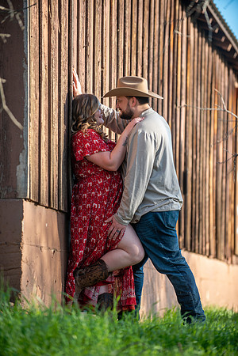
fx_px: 1785
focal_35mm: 180
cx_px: 119
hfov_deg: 7.6
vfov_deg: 11.4
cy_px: 178
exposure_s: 1/250
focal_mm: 180
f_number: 2.8
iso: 50
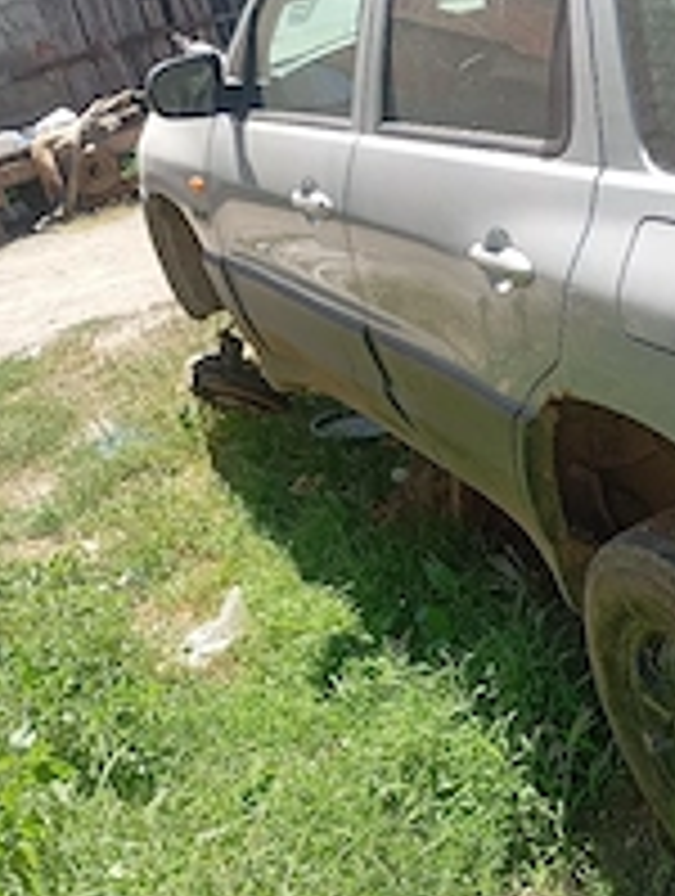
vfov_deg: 34.1
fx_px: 1451
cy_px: 347
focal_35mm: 56
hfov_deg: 25.3
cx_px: 626
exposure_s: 1/270
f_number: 1.8
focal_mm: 4.27
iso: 103
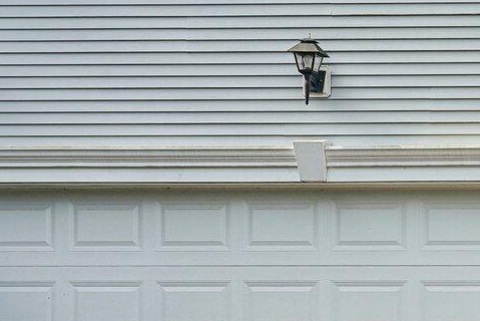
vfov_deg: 14.6
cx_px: 774
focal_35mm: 94
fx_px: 1254
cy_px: 175
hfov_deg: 18.5
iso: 100
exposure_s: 1/50
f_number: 8
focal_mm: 22
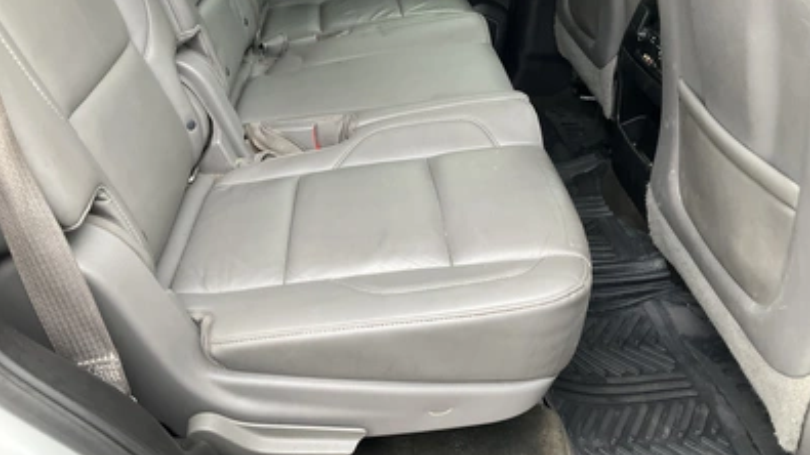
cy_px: 232
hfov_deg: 61.0
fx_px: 687
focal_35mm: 32
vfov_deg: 36.7
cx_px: 406
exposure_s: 1/104
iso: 64
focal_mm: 3
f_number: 1.8
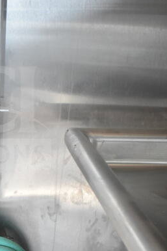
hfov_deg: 20.2
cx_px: -22
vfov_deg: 31.4
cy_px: 118
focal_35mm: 64
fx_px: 446
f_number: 3.5
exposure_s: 1/40
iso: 1600
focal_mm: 18
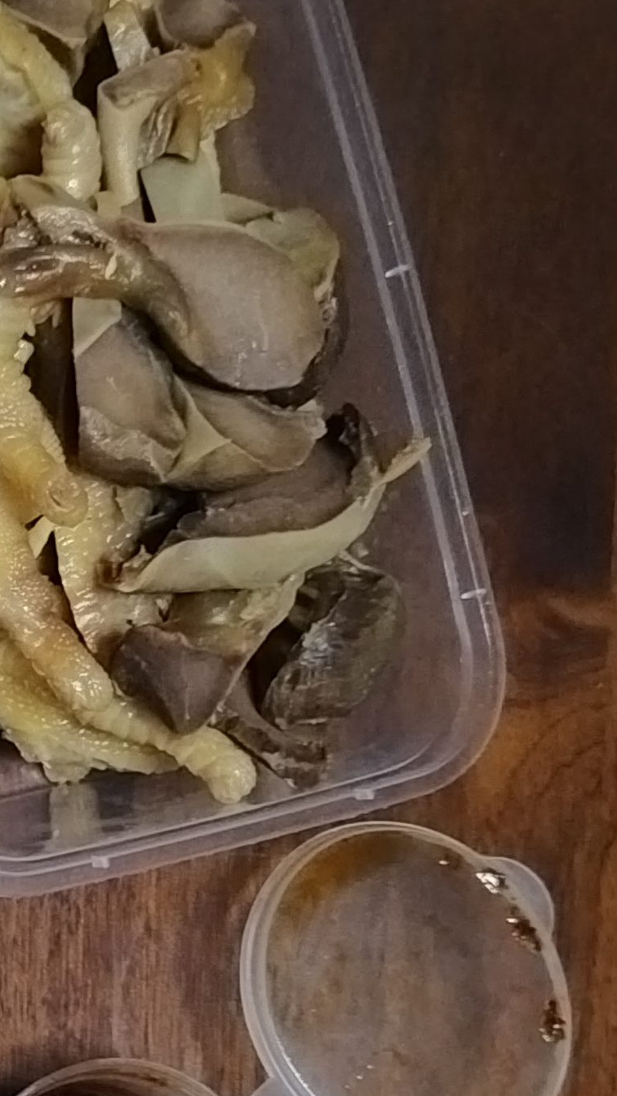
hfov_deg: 14.2
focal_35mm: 74
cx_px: -543
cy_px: 853
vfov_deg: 28.1
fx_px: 2151
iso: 2496
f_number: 1.9
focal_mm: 5.52
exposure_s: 1/100
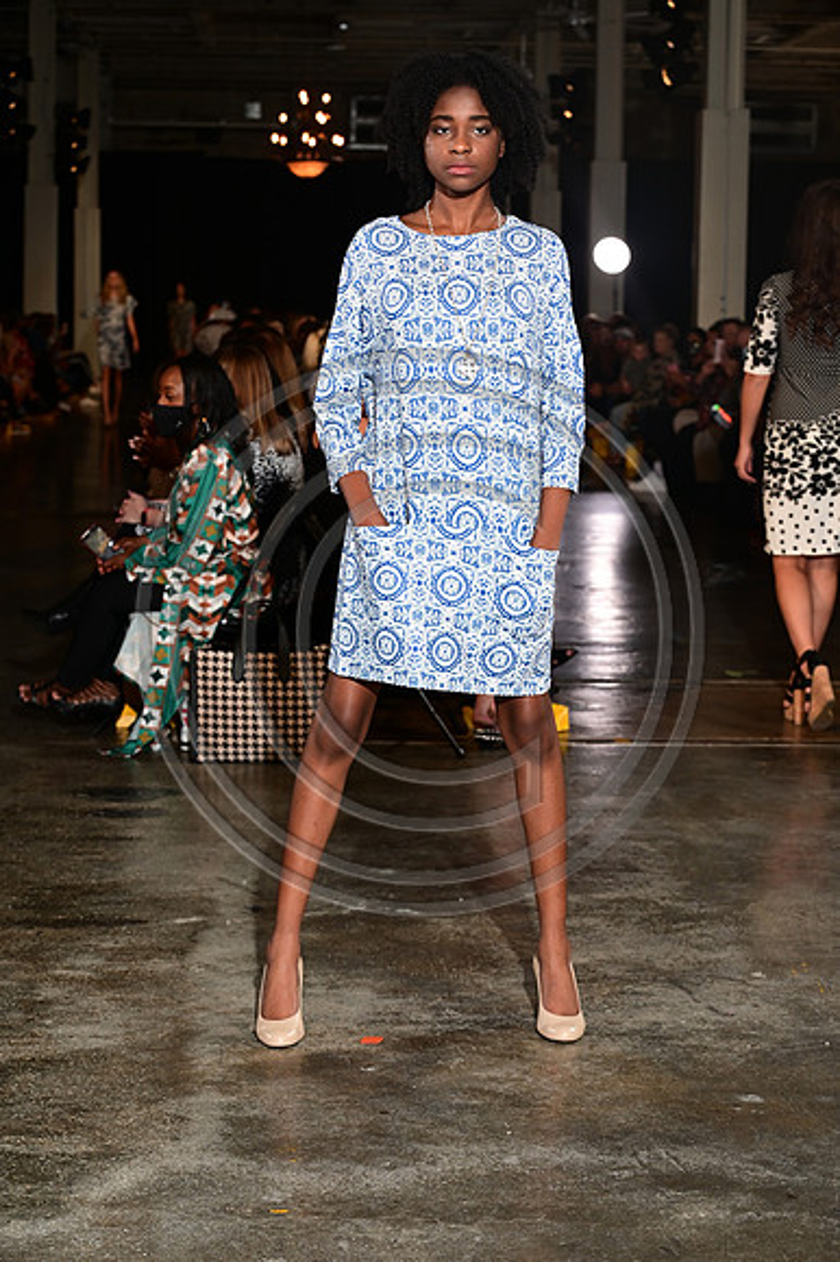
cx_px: 420
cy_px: 631
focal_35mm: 78
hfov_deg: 17.5
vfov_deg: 26.0
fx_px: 2733
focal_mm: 78
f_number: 6.3
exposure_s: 1/160
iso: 1000
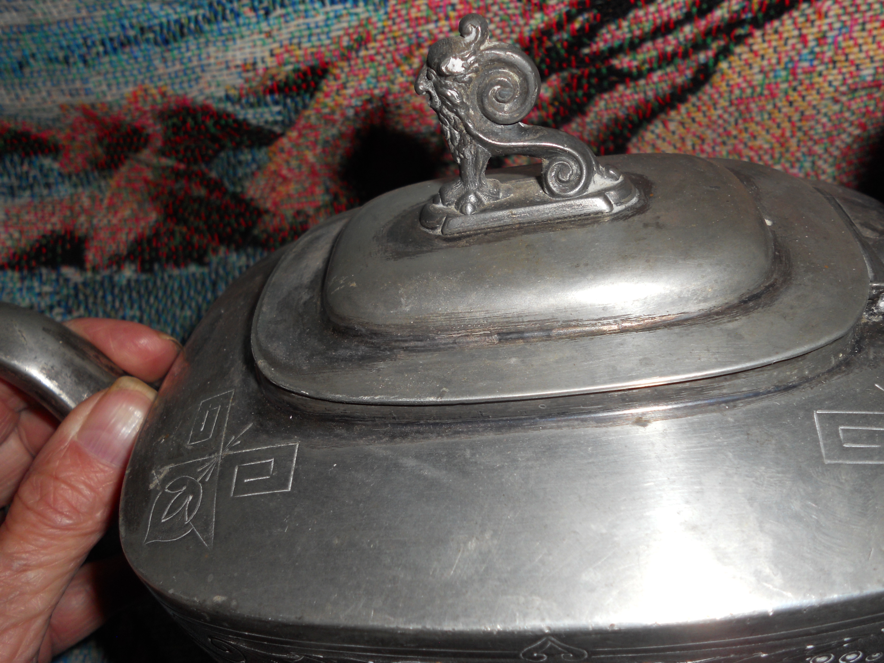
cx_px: 442
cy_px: 332
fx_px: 817
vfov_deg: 44.2
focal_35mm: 32
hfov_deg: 56.8
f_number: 8.8
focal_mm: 5.8
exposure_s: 1/25
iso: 80
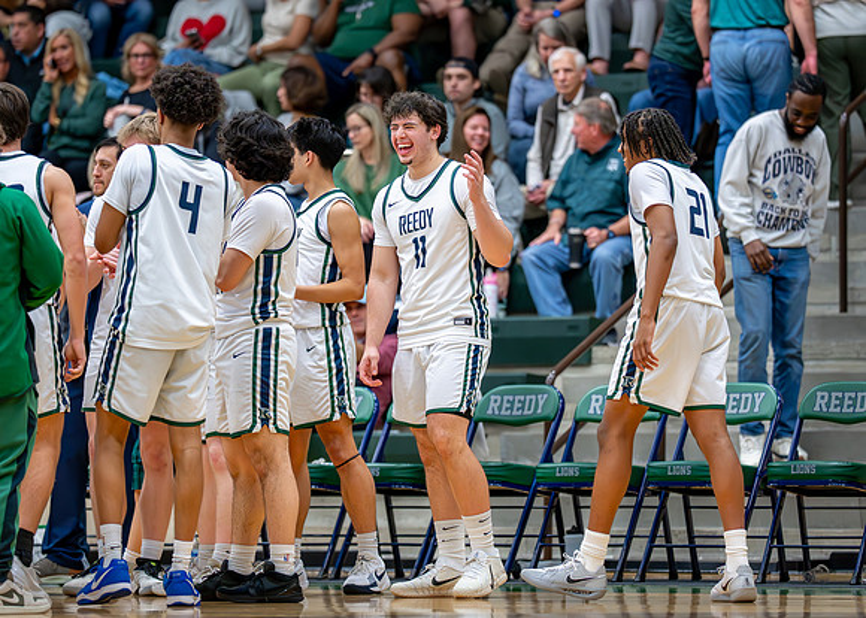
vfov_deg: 6.2
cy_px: 275
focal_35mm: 234
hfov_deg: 8.6
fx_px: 5750
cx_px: 455
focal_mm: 135
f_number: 1.8
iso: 2500
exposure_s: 1/1000
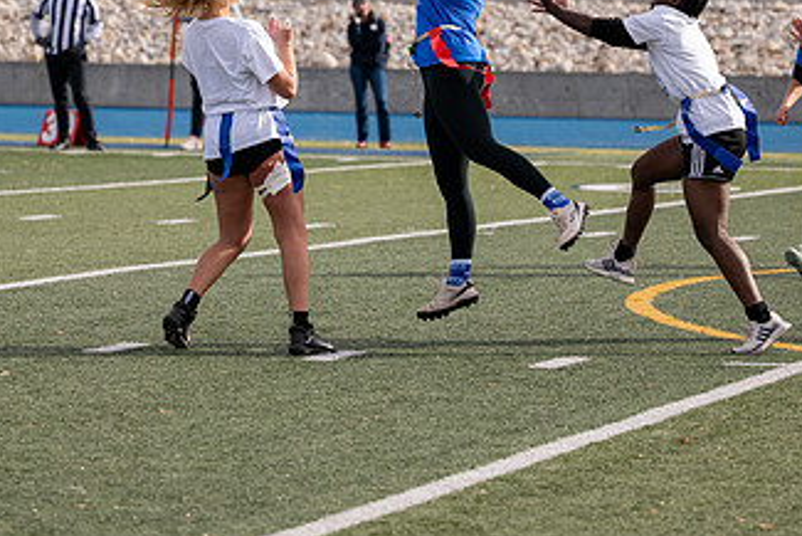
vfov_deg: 5.7
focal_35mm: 242
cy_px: 13
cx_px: 314
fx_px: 5393
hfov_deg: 8.5
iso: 200
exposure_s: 1/4000
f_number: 2.8
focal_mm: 94
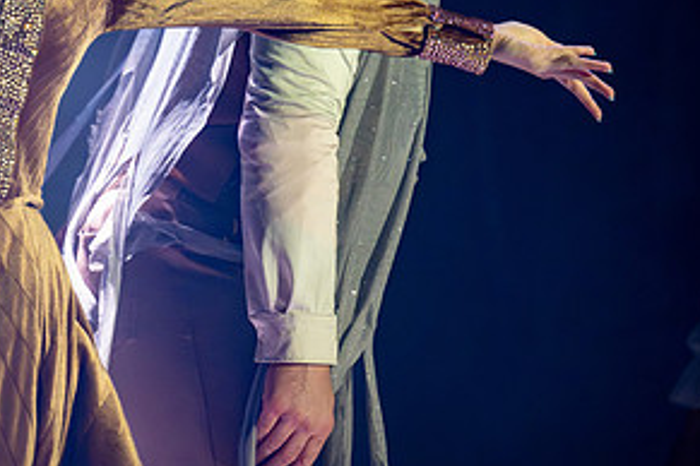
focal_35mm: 349
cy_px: 13
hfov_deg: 5.9
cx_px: 65
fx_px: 6786
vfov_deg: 3.9
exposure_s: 1/1000
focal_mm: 175
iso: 8000
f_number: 2.8
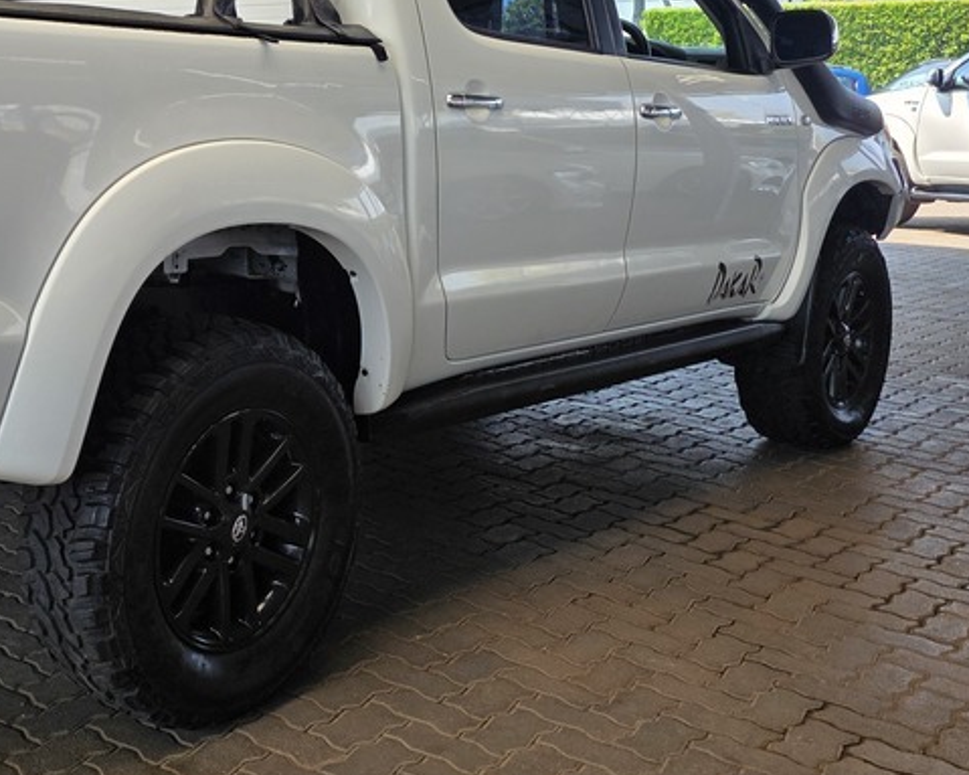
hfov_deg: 36.8
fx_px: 1376
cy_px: 182
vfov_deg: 30.8
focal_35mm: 48
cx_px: 134
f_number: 1.7
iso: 25
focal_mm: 6.25
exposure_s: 1/359
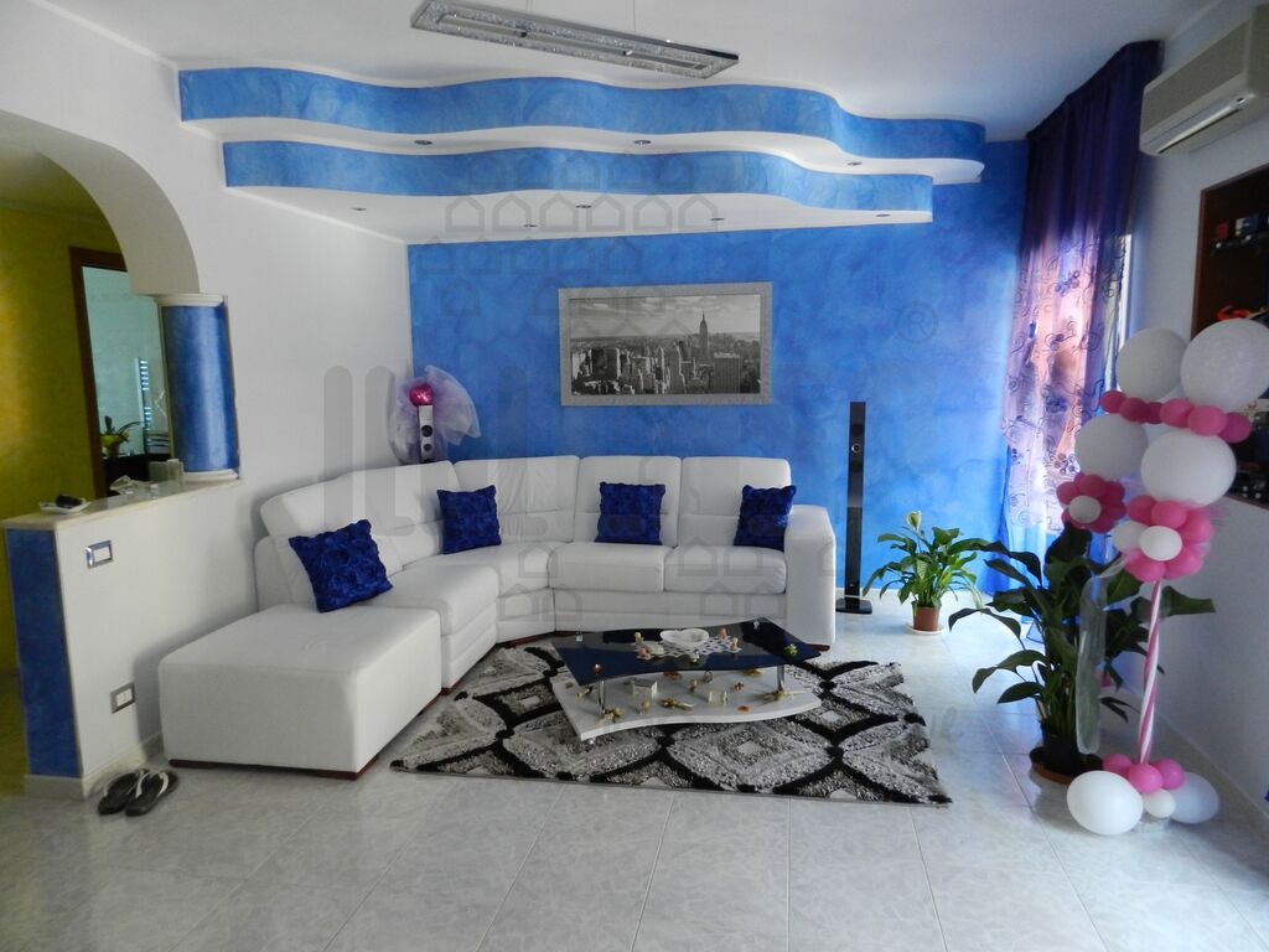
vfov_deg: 58.9
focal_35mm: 23
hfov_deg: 73.9
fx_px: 843
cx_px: 634
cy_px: 476
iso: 400
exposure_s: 1/8
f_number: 3.4
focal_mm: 4
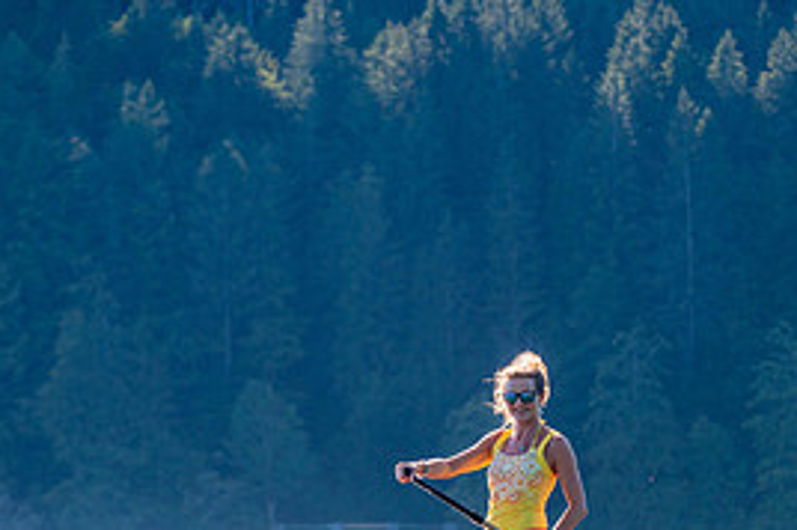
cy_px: 378
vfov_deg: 5.6
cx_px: 500
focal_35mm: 246
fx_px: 5439
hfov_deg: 8.4
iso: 250
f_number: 5
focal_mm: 110
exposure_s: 1/400
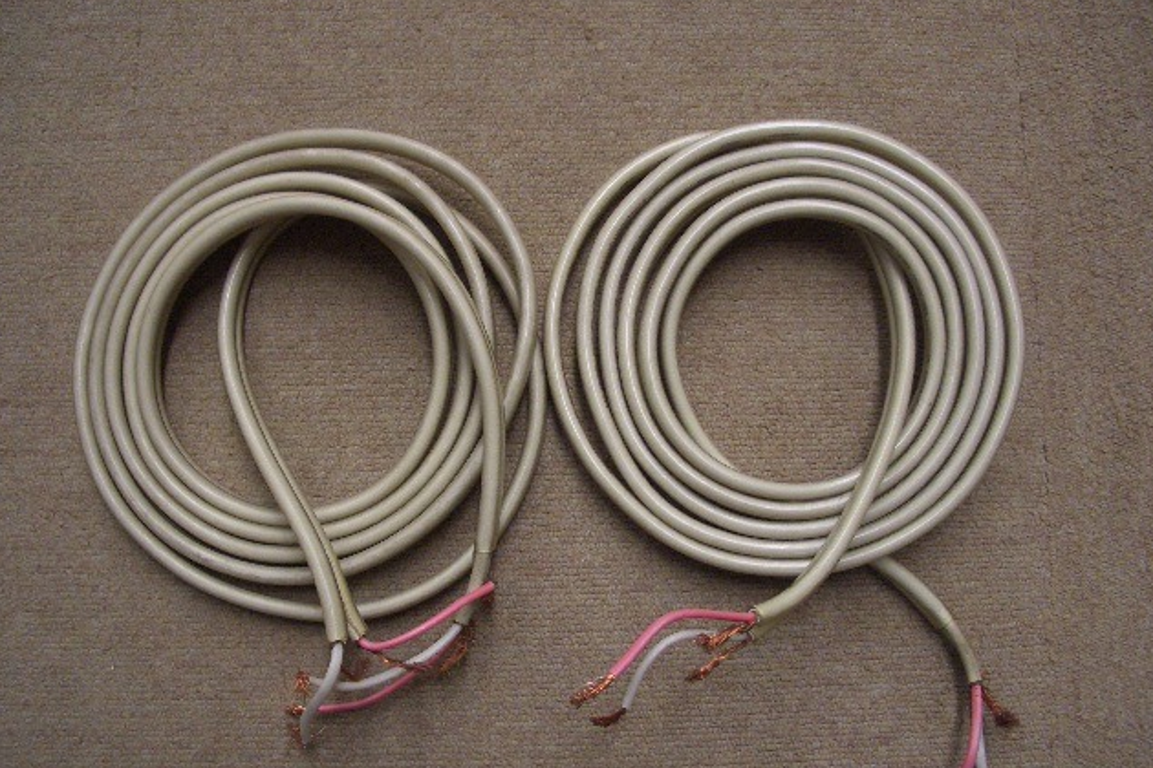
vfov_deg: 35.9
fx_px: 1185
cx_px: 584
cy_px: 426
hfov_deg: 51.9
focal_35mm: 37
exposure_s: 1/20
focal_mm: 5.8
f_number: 2.6
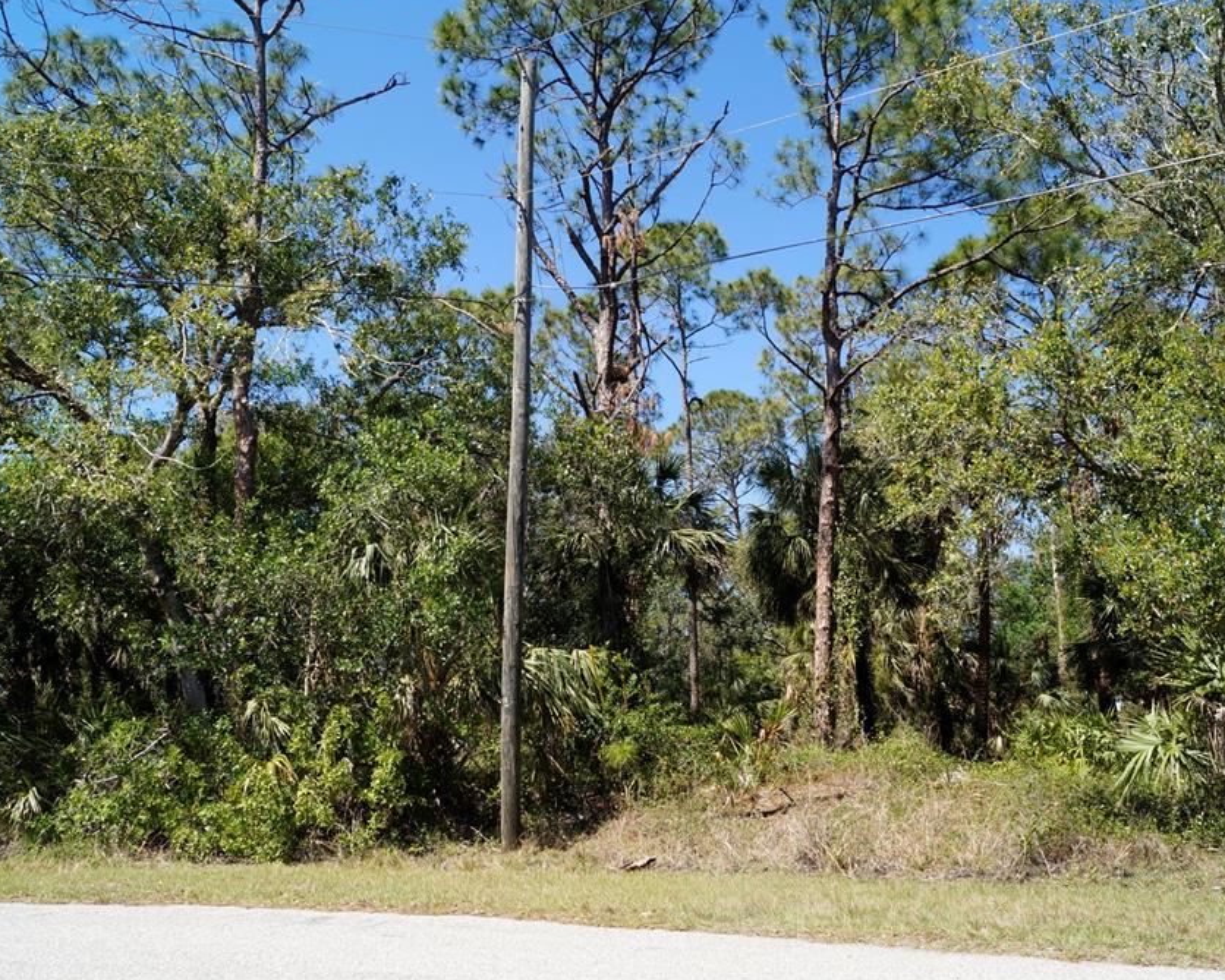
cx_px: 621
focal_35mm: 31
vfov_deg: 47.1
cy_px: 487
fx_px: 1124
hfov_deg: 57.2
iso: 100
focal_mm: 18
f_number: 11
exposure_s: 1/80
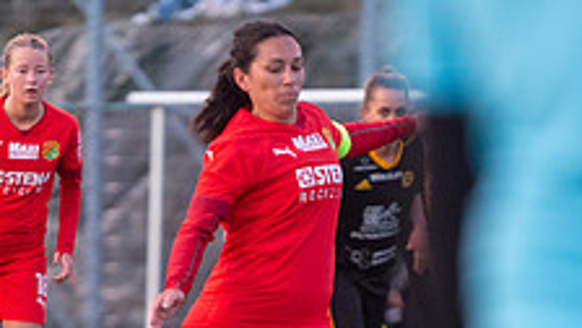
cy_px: 449
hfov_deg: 3.5
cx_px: 230
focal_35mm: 610
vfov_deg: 2.0
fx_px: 9414
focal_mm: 200
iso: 5600
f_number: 3.2
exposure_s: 1/640
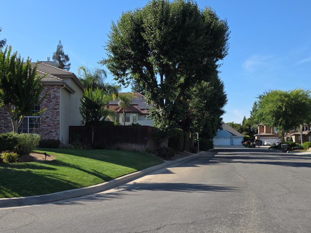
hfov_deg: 52.5
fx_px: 314
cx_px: 136
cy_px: 134
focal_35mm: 35
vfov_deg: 40.6
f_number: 1.7
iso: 80
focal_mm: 6.25
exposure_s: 1/3559
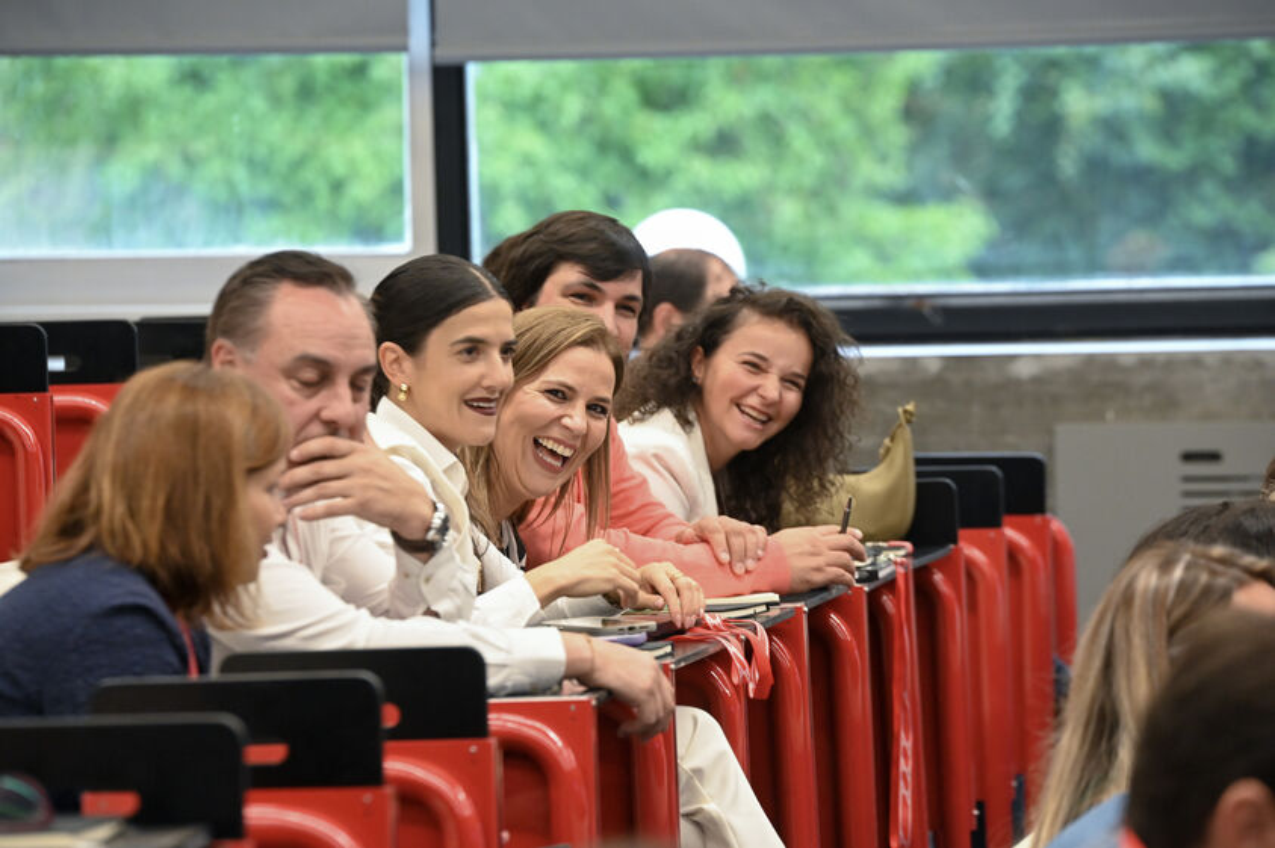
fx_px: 7079
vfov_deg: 6.9
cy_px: 424
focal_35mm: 200
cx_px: 638
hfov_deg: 10.3
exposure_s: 1/125
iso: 5000
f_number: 6.3
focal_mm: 200
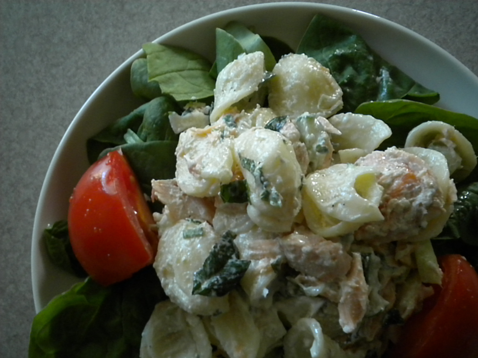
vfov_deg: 35.1
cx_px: 239
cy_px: 179
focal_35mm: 41
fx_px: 566
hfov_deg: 45.8
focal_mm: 7.4
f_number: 3.5
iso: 400
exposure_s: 1/17
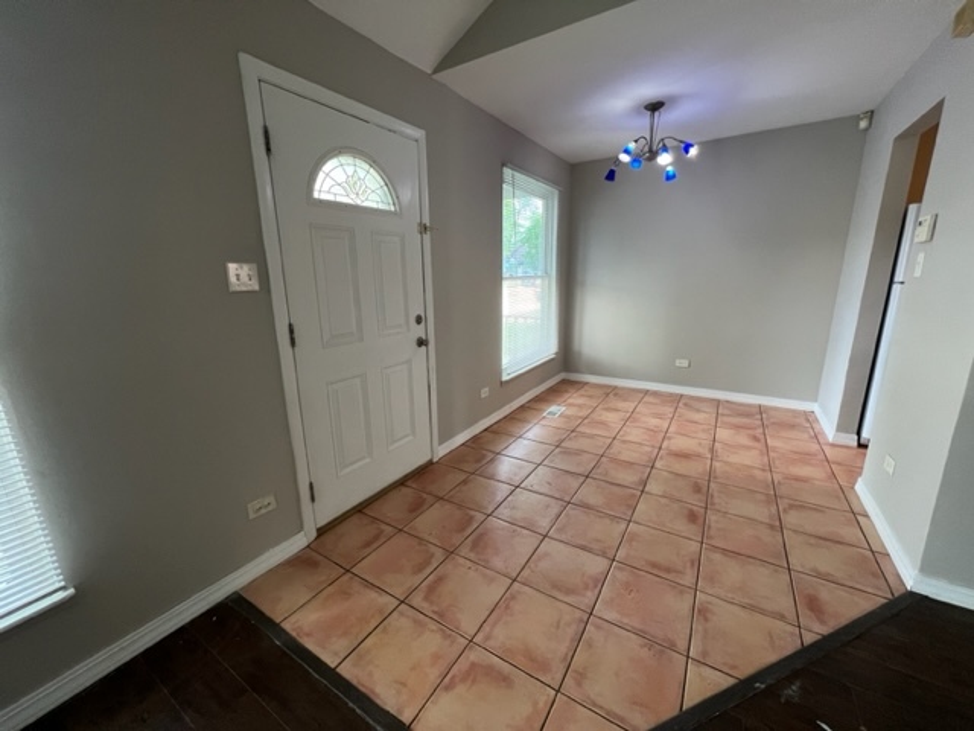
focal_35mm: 13
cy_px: 366
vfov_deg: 89.9
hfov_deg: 106.2
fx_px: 366
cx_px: 487
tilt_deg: -13.6
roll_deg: +1.2
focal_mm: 1.57
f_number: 1.8
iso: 200
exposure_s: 1/60
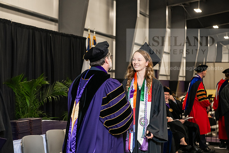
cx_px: 114
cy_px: 76
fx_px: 445
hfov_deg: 28.8
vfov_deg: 19.5
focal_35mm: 70
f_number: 5
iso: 2500
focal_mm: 70
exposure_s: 1/200
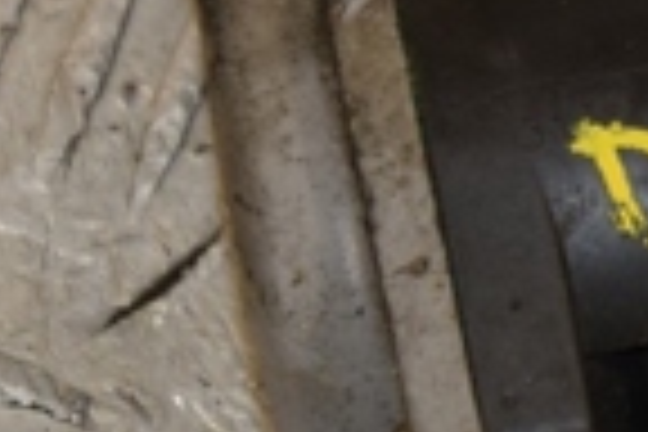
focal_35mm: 440
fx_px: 7919
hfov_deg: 4.6
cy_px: -27
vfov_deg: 3.1
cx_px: 1035
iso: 800
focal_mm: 66
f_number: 6.3
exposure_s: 1/200
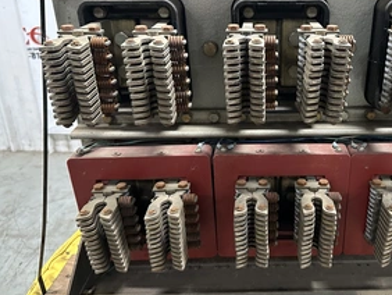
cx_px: 267
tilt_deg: -22.8
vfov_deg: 41.8
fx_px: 385
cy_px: 132
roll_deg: -0.8
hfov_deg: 52.7
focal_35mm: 34
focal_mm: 6.86
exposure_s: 1/40
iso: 800
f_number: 1.78
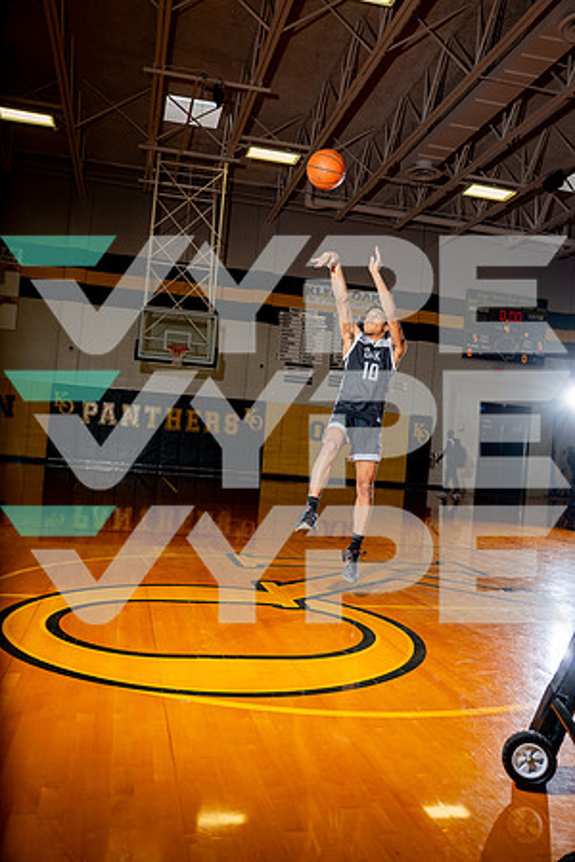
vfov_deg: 61.9
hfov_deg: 43.6
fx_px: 719
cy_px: 431
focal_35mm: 30
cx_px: 288
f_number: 4
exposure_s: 1/200
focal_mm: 30
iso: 100
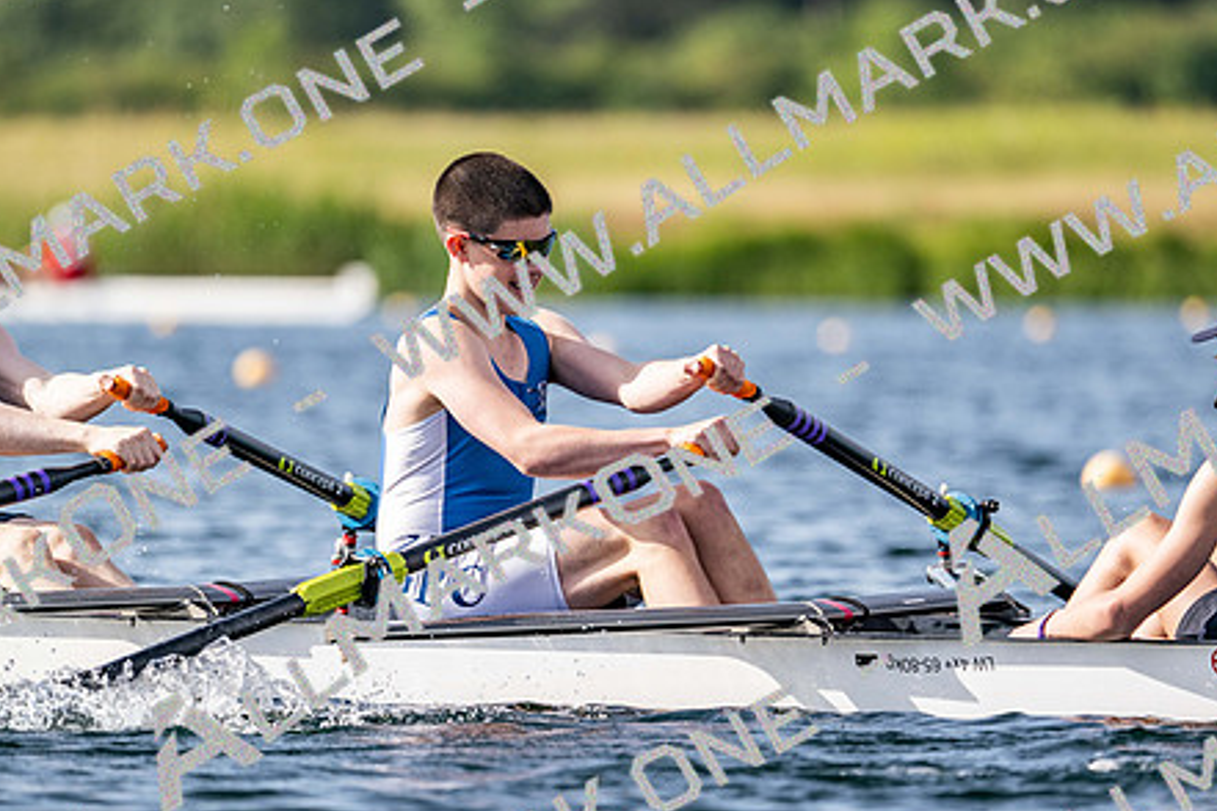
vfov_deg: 2.6
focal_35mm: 526
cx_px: 712
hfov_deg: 3.9
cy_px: 388
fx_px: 17780
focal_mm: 400
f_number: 4.5
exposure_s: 1/2500
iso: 450
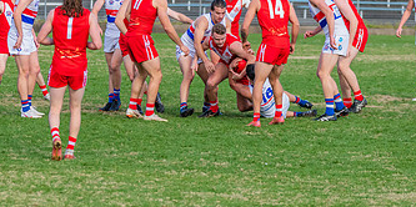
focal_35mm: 401
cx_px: 222
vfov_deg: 2.8
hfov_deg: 5.5
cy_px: 112
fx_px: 4308
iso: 1000
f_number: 5.3
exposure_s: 1/1600
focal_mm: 200
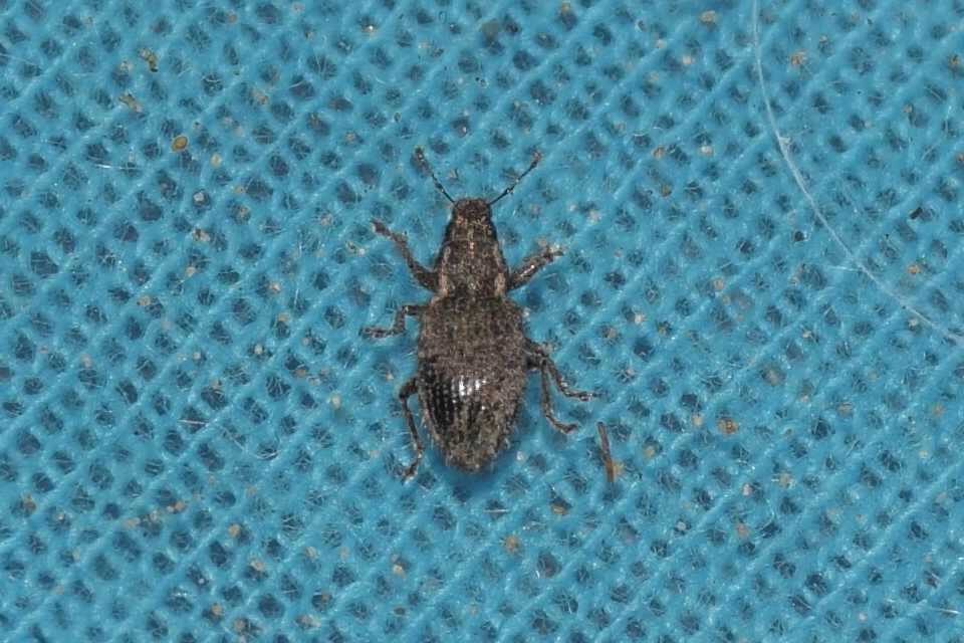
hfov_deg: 9.8
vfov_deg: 6.5
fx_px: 5623
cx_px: 482
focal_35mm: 210
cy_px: 322
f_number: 11
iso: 100
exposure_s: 1/160
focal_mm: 140
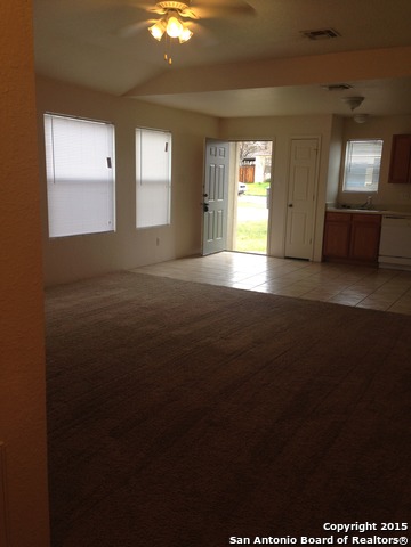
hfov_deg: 42.9
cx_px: 206
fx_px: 522
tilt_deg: -10.5
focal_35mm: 33
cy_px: 274
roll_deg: -2.0
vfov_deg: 55.4
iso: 64
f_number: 2.4
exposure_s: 1/60
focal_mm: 4.12
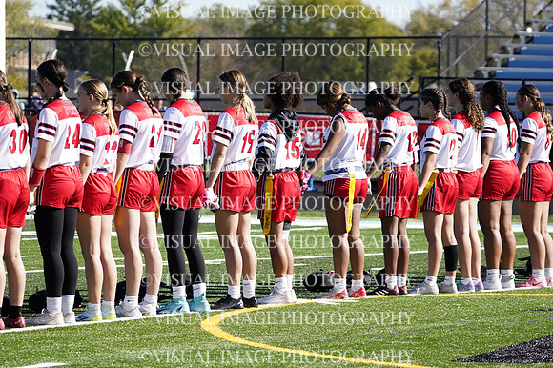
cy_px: 184
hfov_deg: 6.9
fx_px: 4606
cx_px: 276
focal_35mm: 300
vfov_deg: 4.6
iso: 320
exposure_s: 1/800
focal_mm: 200
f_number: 6.3
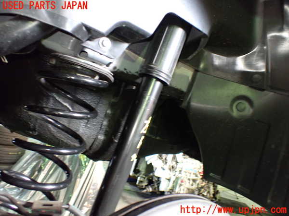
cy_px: 108
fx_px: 250
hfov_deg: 60.0
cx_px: 144
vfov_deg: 46.8
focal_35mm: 30
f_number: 2.3
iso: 800
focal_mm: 5.4
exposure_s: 1/40
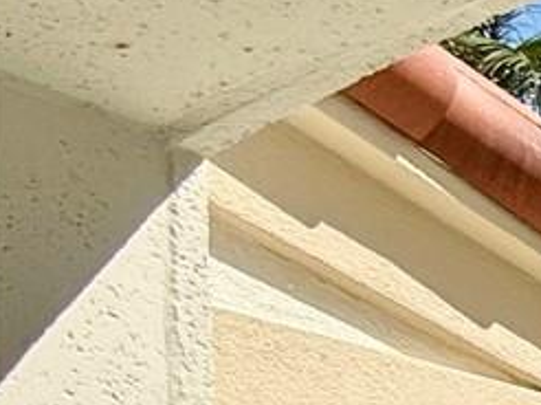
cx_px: 1747
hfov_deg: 10.6
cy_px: 776
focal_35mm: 91
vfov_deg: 14.0
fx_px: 1421
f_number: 2.2
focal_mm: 2.22
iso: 50
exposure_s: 1/2410
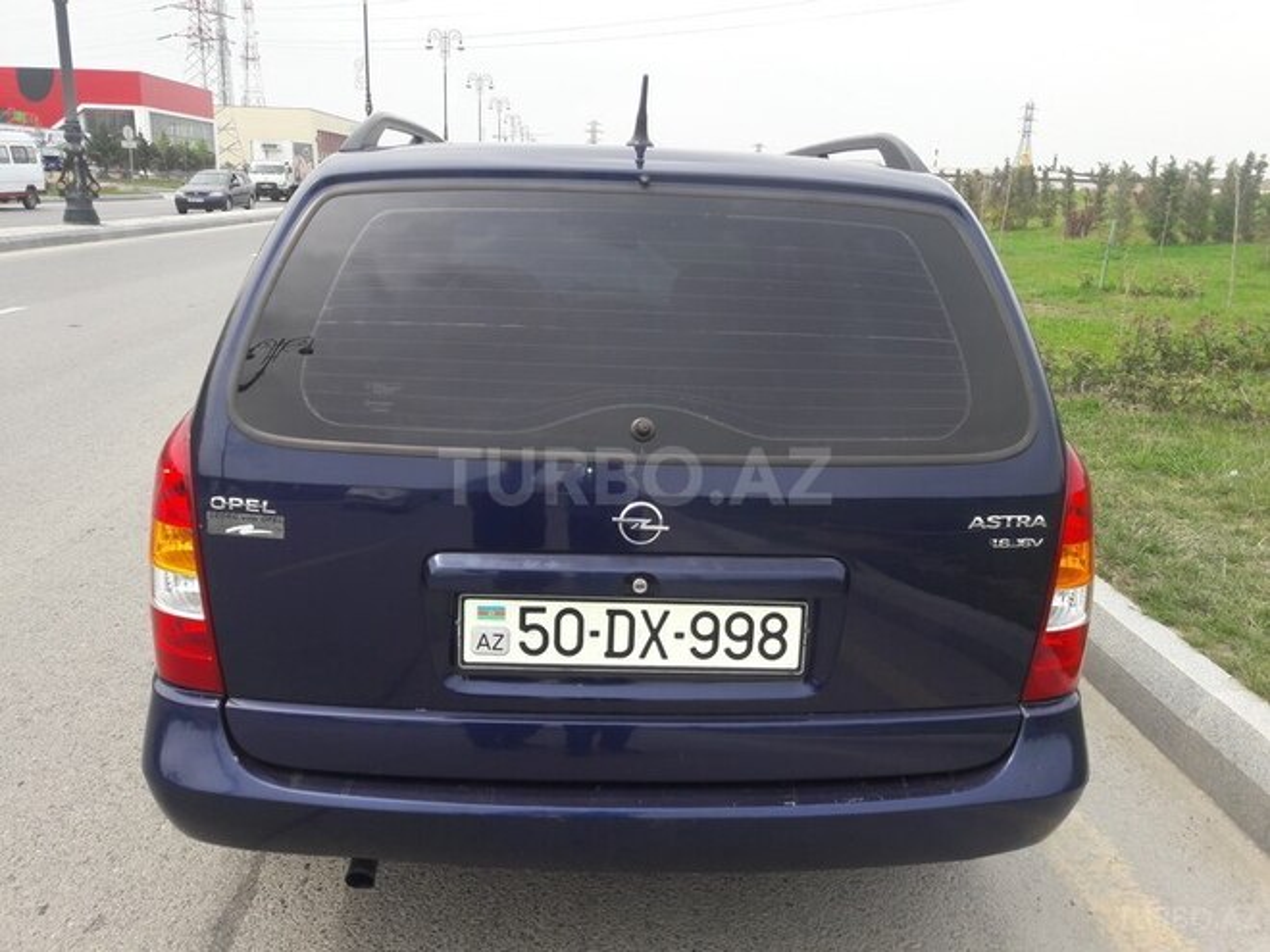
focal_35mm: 28
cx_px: 635
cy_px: 476
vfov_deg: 49.7
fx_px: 1027
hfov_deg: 63.4
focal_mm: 3.7
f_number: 1.9
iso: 40
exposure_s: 1/720
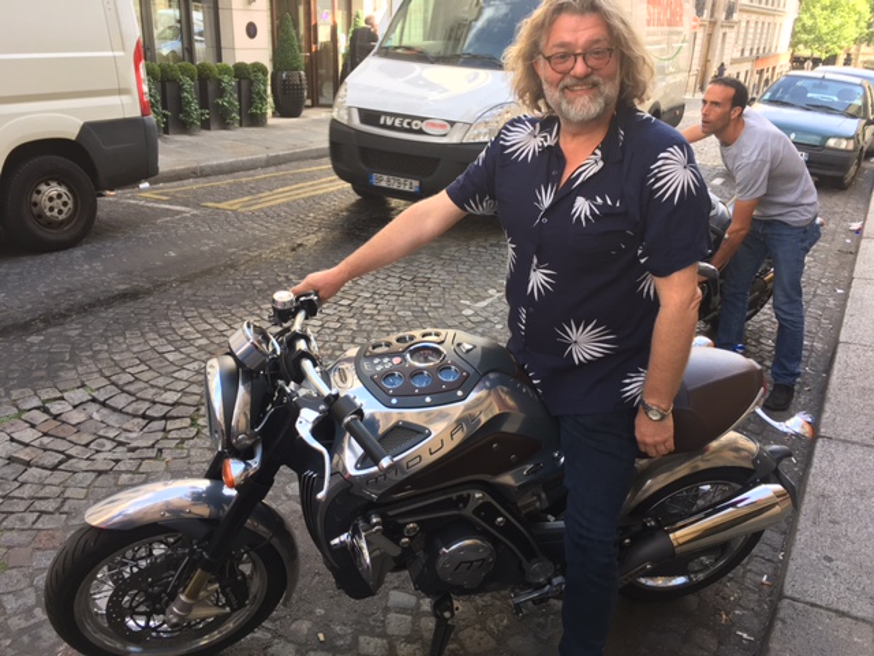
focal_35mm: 29
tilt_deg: -21.6
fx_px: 732
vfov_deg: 48.2
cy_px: 328
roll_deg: -3.0
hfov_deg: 61.7
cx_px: 437
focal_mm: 4.15
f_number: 2.2
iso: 32
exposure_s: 1/100
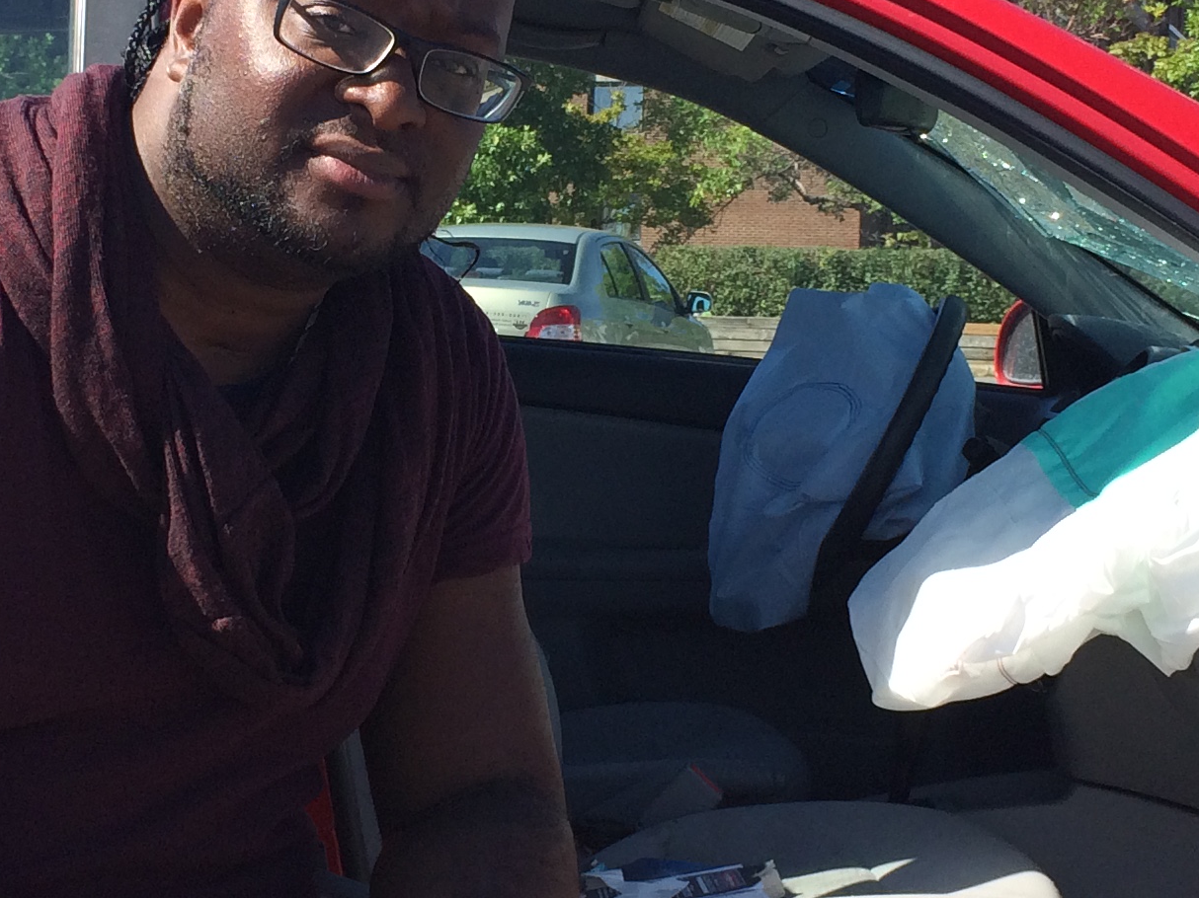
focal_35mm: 78
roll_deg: -1.5
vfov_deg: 18.9
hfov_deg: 25.0
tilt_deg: -2.3
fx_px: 2701
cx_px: 465
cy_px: 322
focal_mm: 4.15
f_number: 2.2
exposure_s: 1/1080
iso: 32
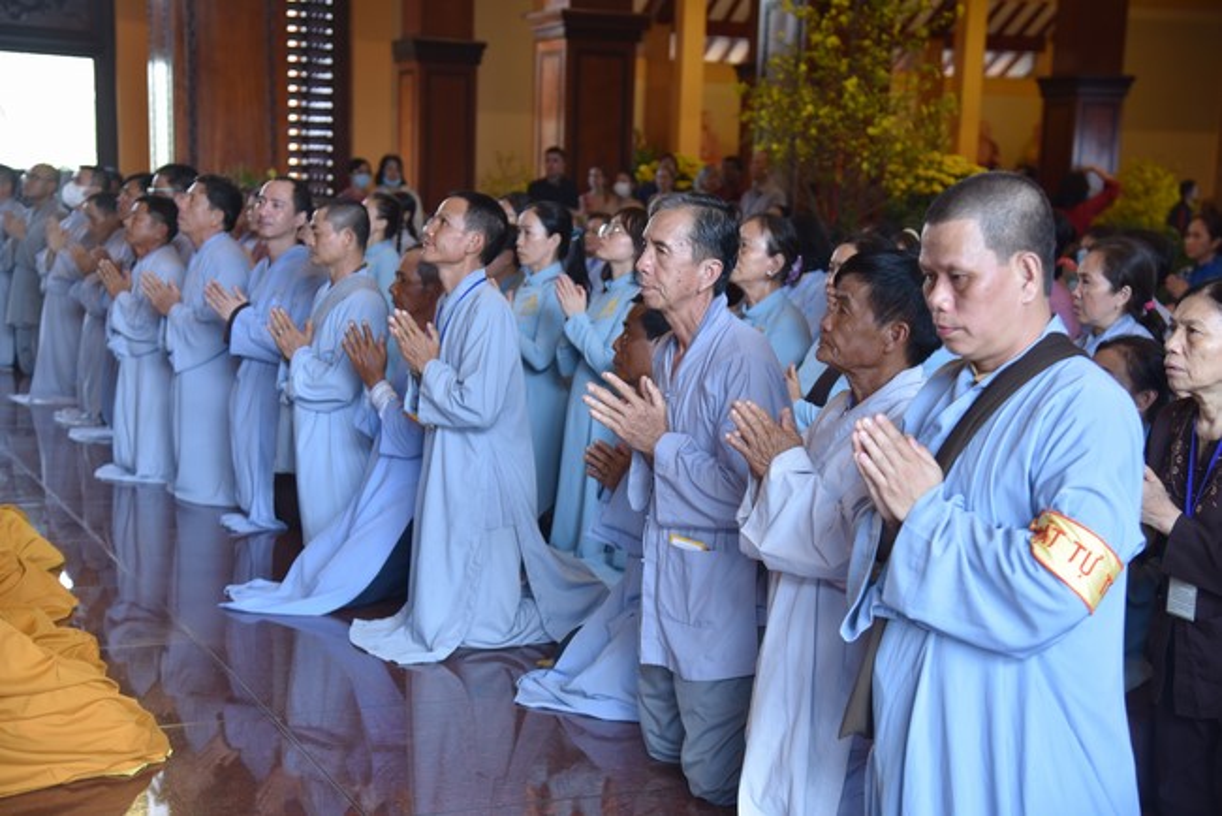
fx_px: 1970
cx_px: 611
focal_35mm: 58
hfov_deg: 34.5
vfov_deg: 23.4
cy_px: 408
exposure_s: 1/160
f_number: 4
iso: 800
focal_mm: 58
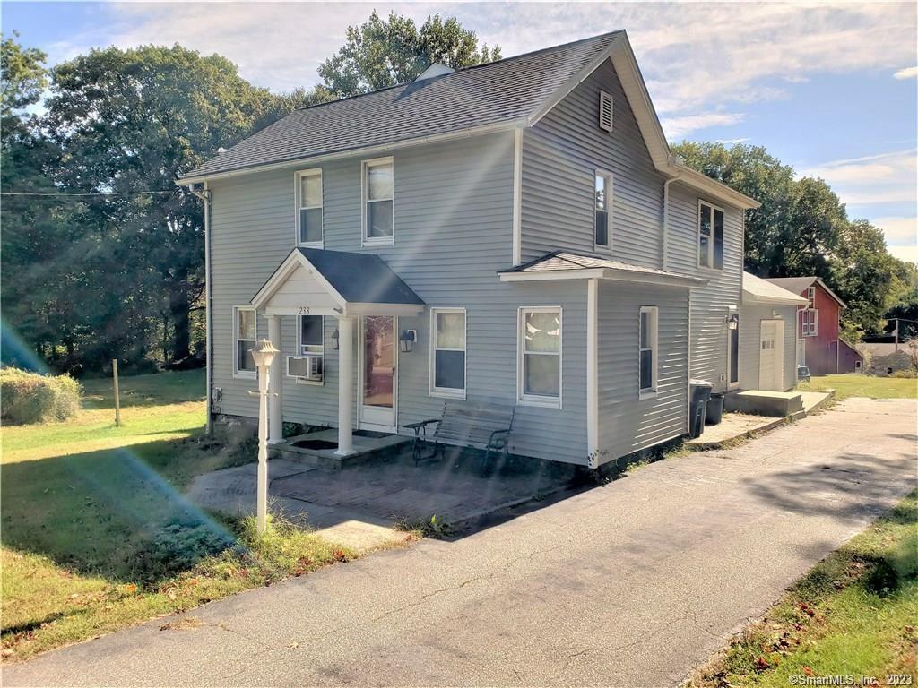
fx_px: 690
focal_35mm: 26
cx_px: 459
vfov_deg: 53.1
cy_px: 344
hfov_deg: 67.3
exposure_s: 1/620
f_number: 2.4
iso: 50
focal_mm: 4.3
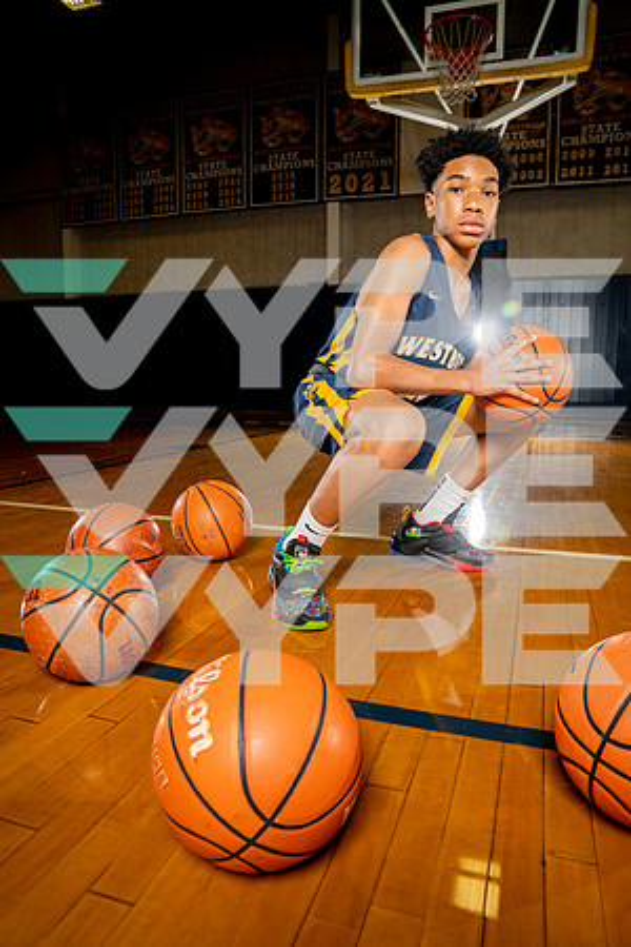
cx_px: 316
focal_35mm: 24
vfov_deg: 73.7
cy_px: 474
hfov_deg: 53.1
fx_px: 631
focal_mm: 24
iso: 400
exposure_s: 1/250
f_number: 5
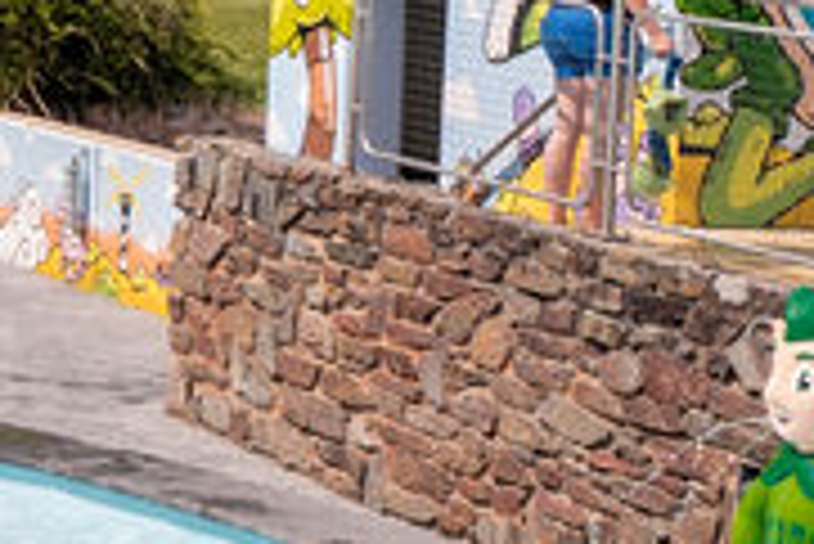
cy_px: -128
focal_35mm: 162
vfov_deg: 8.4
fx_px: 3666
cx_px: -1351
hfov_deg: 10.3
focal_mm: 28
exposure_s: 1/800
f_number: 9
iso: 400
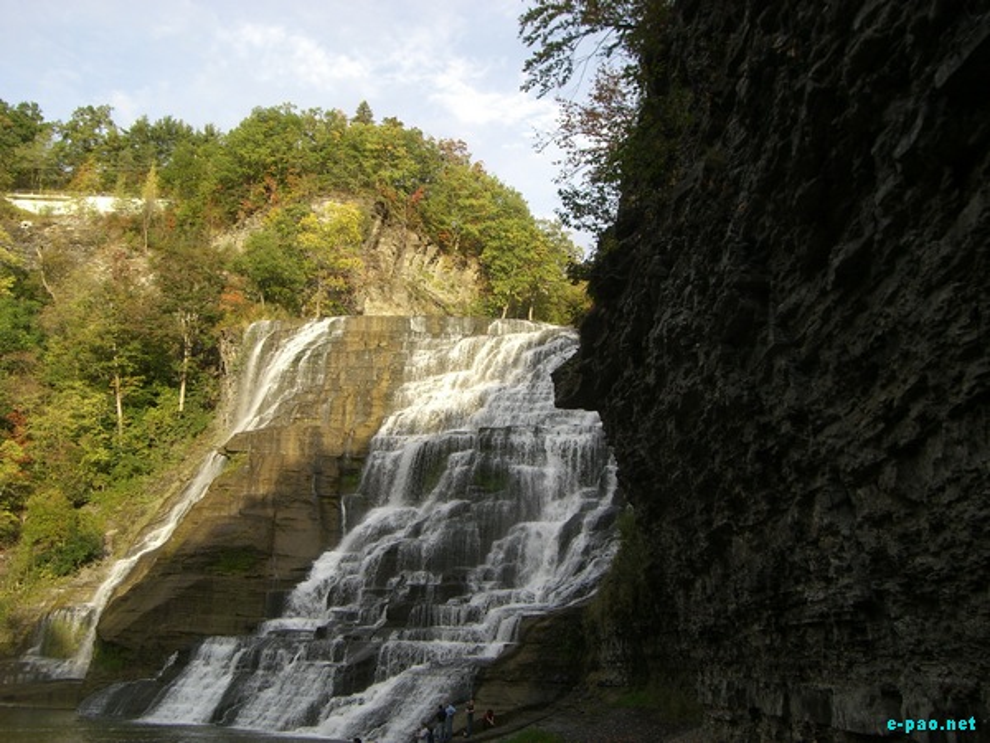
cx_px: 495
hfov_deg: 49.0
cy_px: 372
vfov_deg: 37.7
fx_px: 1087
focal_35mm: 38
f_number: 4.3
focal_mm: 6.2
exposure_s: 1/200
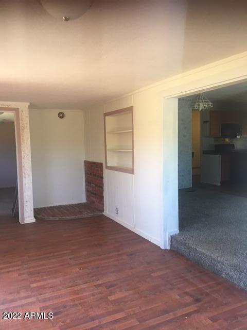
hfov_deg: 48.2
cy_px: 165
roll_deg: +1.6
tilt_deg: -2.4
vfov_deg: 61.7
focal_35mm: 29
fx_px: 276
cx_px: 124
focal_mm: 4.15
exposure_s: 1/30
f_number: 2.2
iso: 32
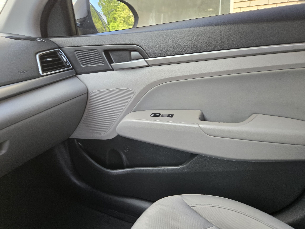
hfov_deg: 73.9
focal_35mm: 23
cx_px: 152
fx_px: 203
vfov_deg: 58.9
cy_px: 114
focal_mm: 5.4
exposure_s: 1/180
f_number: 1.8
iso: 200
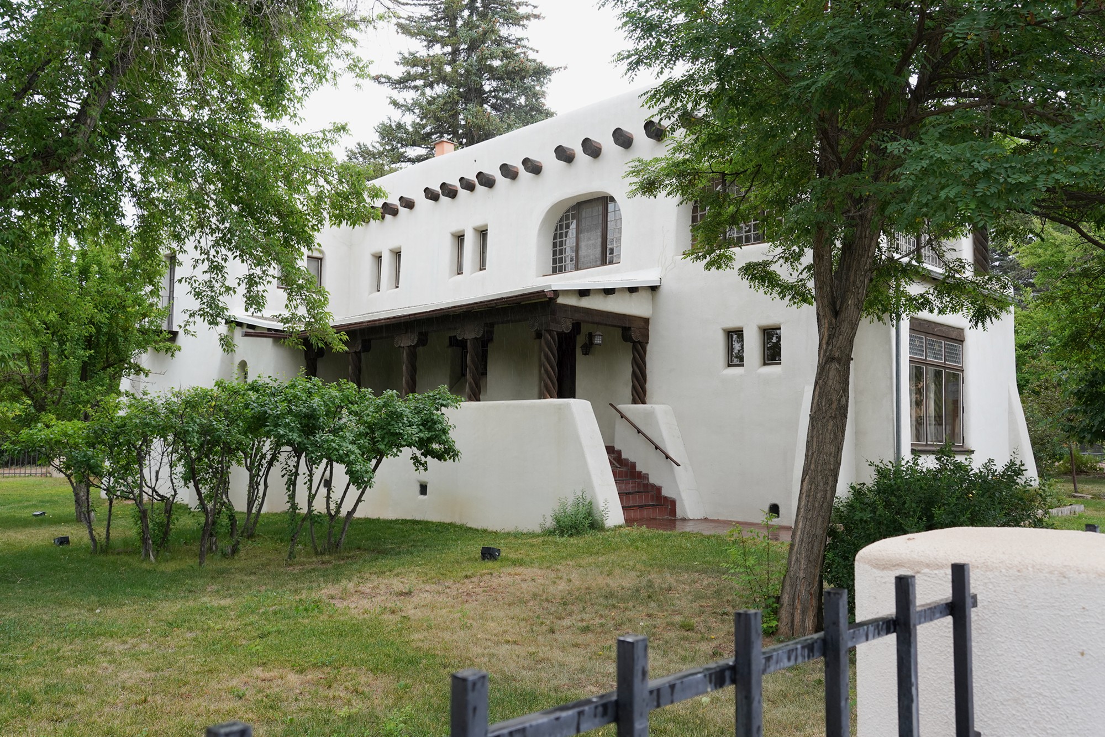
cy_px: 368
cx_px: 552
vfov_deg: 46.4
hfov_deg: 65.5
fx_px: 860
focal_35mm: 28
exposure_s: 1/100
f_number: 9
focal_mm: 28
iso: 640
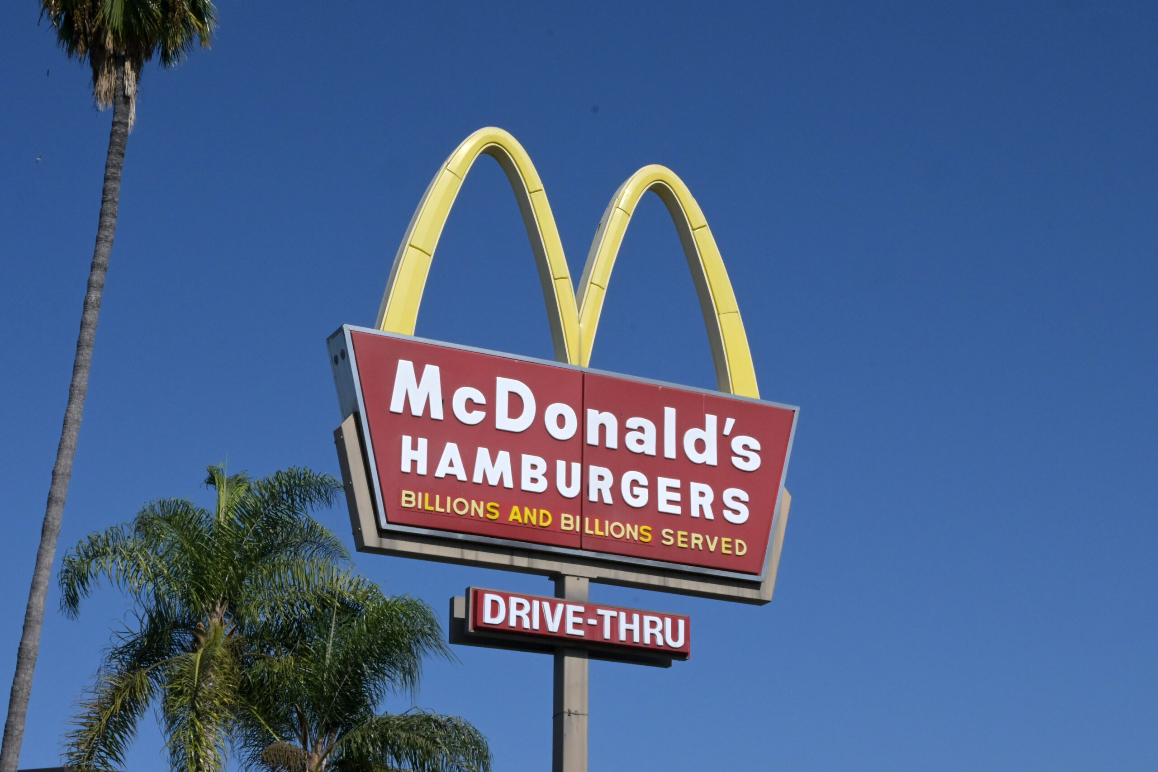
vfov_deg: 22.1
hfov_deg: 32.6
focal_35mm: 62
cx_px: 579
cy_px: 386
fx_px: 1978
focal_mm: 41
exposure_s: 1/1600
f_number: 20
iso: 1250
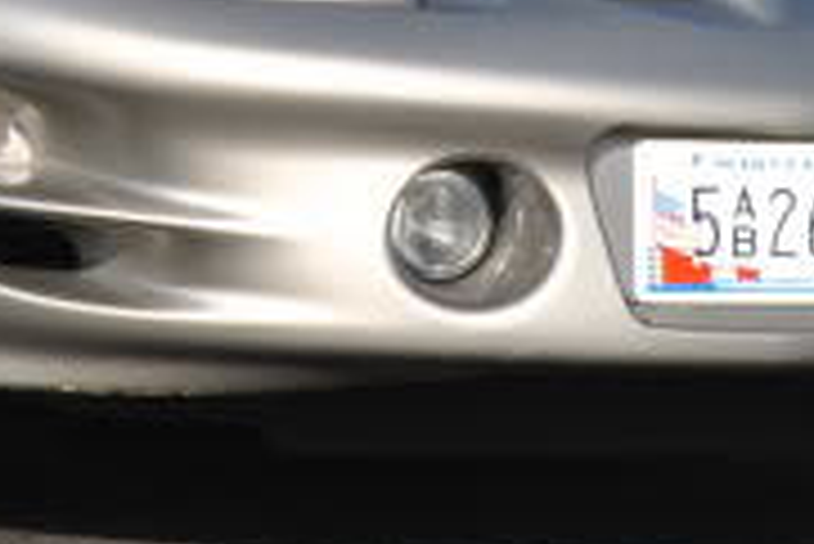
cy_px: -420
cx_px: 187
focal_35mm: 370
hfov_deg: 5.6
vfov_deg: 3.7
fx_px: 8373
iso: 100
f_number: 8
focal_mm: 56
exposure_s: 1/250
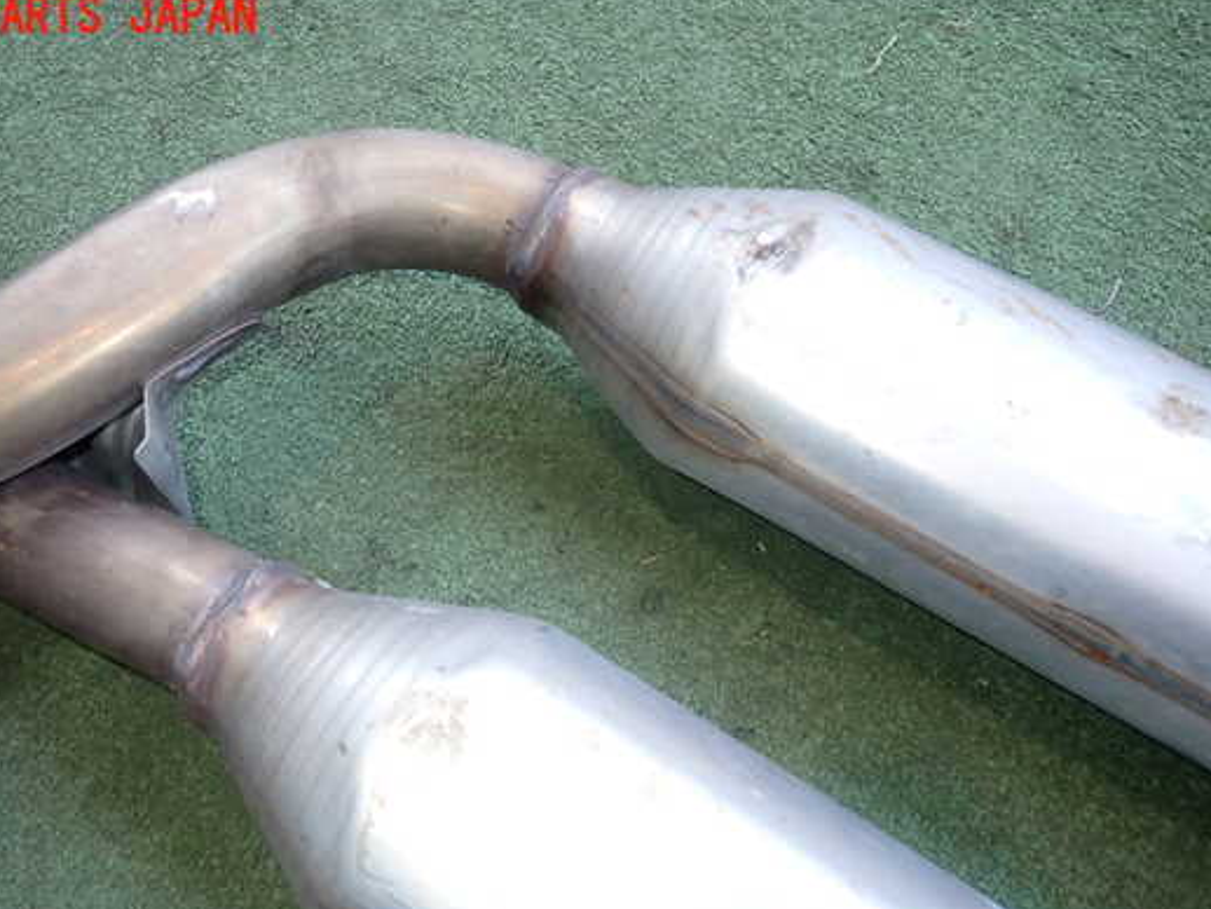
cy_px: 515
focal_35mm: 29
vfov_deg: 48.1
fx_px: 1015
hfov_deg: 61.5
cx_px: 534
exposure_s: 1/100
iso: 200
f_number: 2
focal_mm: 4.5
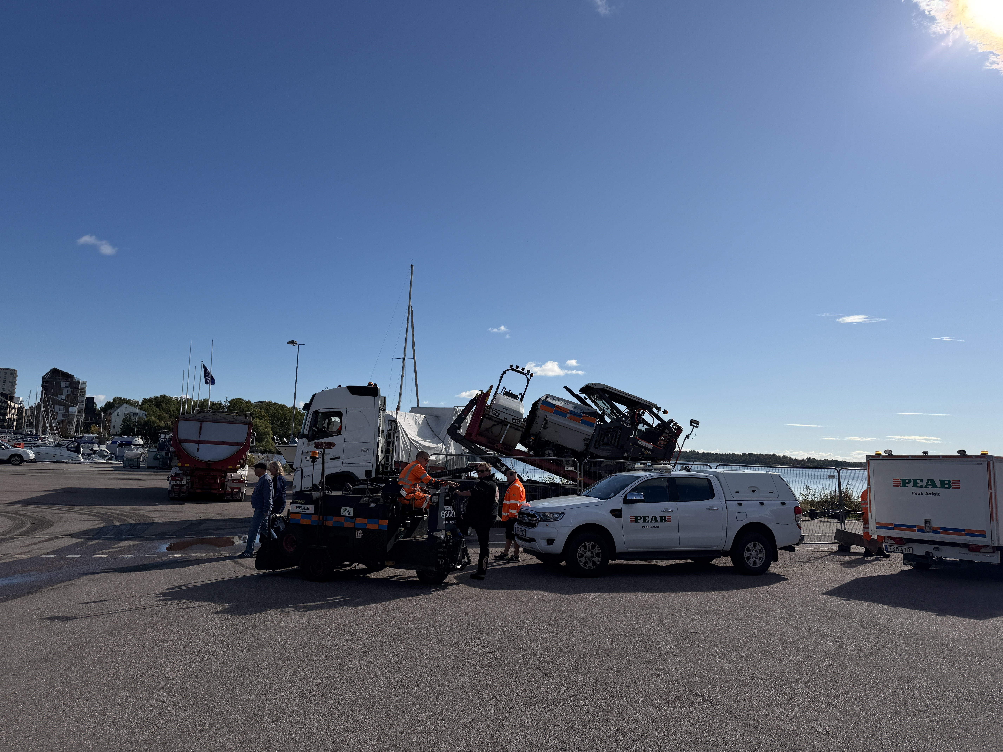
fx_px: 695
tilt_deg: +10.6
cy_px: 376
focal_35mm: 24
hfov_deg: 71.6
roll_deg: -3.2
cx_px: 502
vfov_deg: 56.8
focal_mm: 6.76
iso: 80
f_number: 1.78
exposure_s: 1/10309
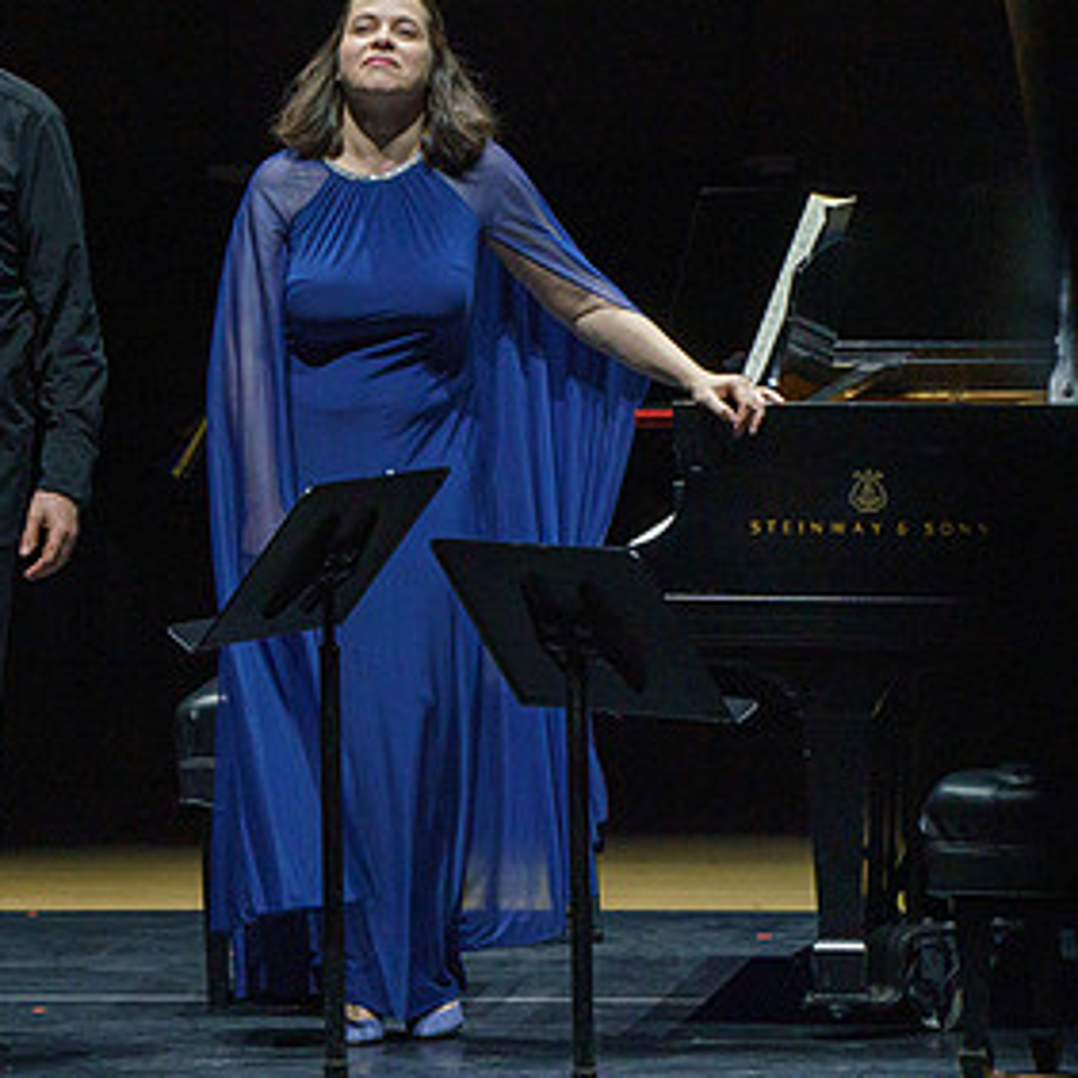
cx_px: -169
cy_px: 299
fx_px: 19308
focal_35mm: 548
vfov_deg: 3.2
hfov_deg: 3.2
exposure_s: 1/320
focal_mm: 274
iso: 3200
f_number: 8
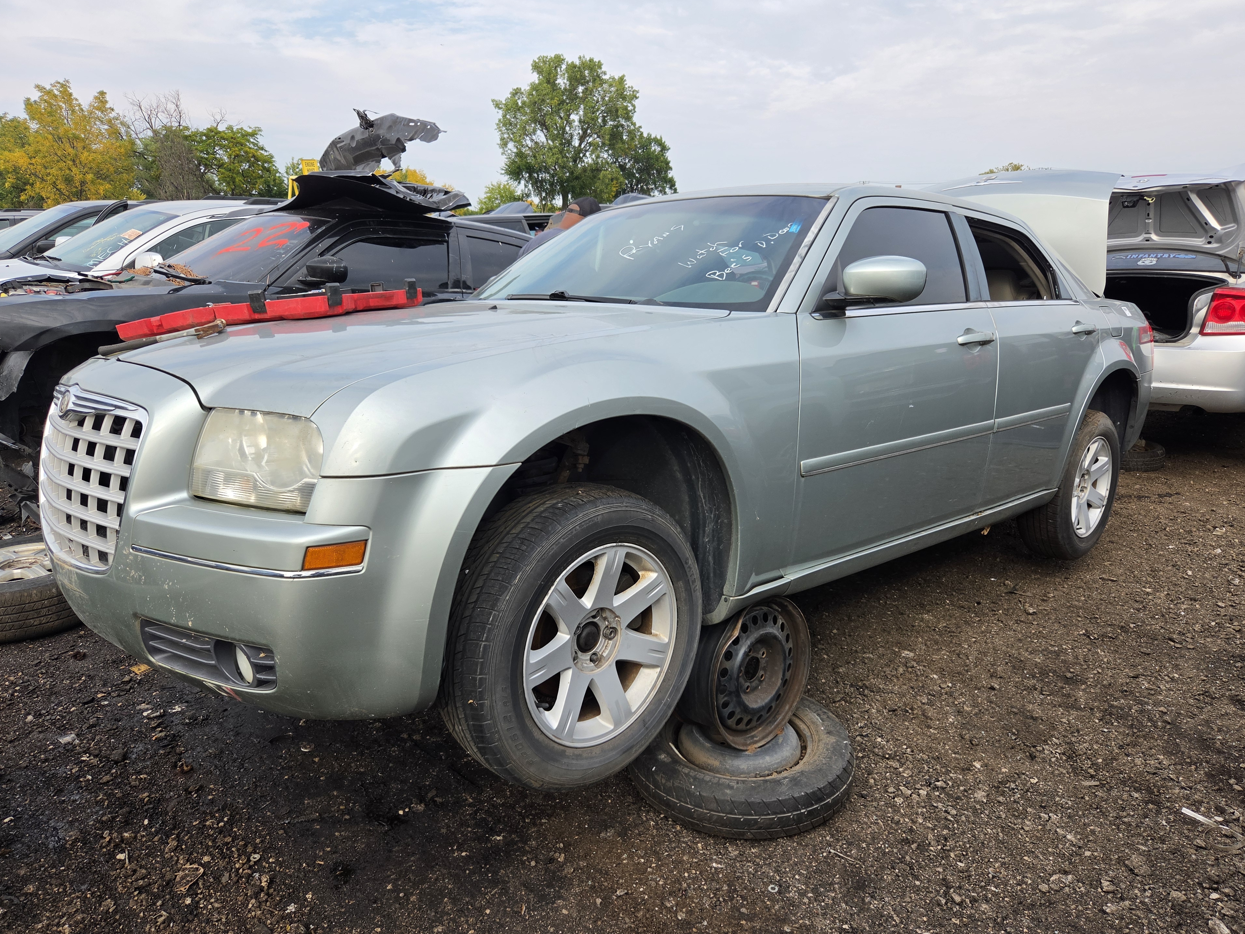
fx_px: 863
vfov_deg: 56.8
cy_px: 478
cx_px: 629
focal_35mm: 24
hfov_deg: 71.6
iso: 80
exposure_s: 1/1497
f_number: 1.8
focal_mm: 5.4
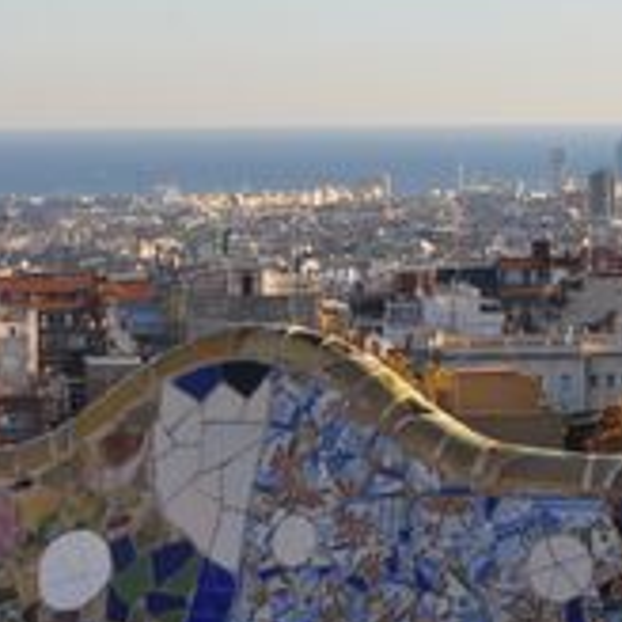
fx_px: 3558
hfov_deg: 9.9
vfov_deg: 9.9
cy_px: -11
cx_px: 622
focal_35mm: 175
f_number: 13
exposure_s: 1/160
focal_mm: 44
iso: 200
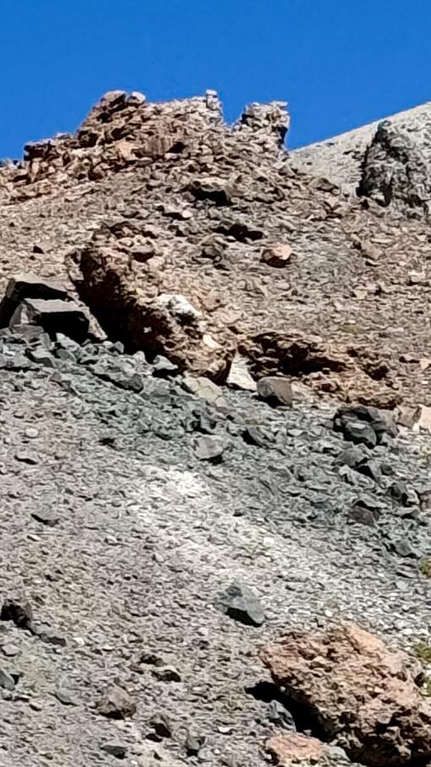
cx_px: -650
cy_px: 363
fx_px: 4697
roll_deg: +1.3
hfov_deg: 5.1
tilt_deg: +13.3
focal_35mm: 231
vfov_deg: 9.3
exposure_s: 1/5848
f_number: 1.78
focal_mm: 6.76
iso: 64
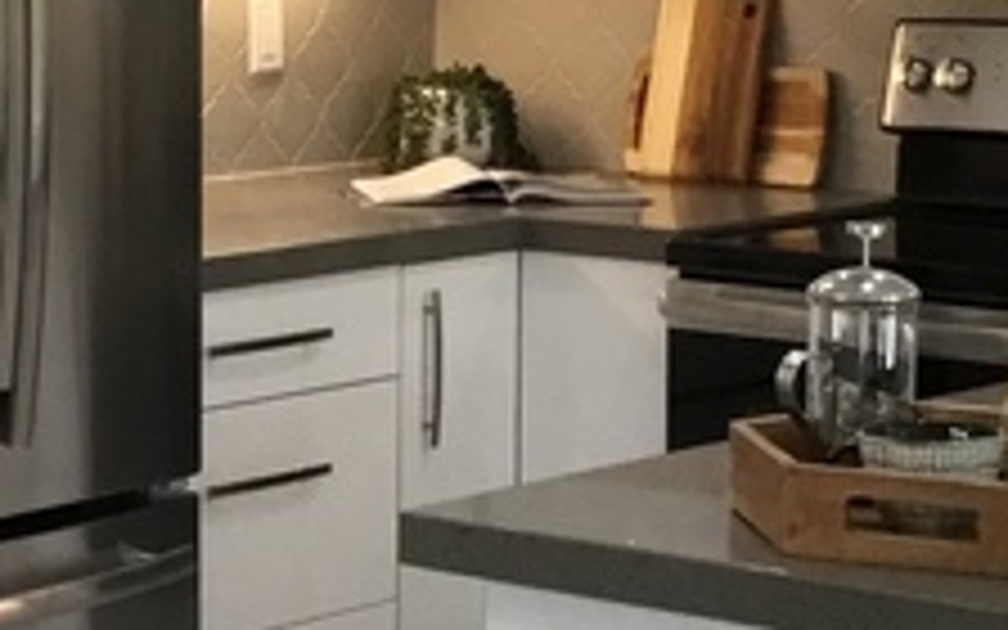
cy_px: 108
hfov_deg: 14.6
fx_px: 3873
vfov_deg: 9.3
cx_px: 32
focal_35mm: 141
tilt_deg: -5.0
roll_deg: +0.4
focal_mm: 3.3
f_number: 2.4
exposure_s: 1/30
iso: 40
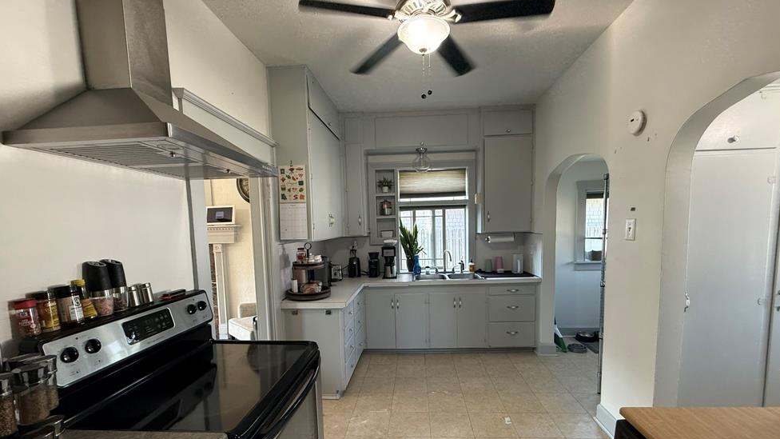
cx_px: 396
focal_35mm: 16
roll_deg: +2.4
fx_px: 331
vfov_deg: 66.6
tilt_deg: -4.7
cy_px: 256
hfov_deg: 99.4
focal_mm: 2.22
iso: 320
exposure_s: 1/120
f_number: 2.2
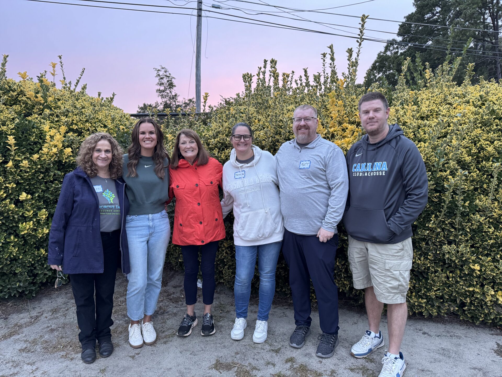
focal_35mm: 24
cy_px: 188
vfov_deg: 56.8
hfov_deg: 71.6
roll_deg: +0.5
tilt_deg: -5.9
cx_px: 251
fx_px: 348
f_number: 1.78
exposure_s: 1/60
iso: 400
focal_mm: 6.76
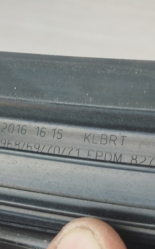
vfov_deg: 20.2
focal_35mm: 103
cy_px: 124
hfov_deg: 12.7
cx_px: 83
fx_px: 697
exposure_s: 1/50
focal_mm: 5.31
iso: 64
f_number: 1.7
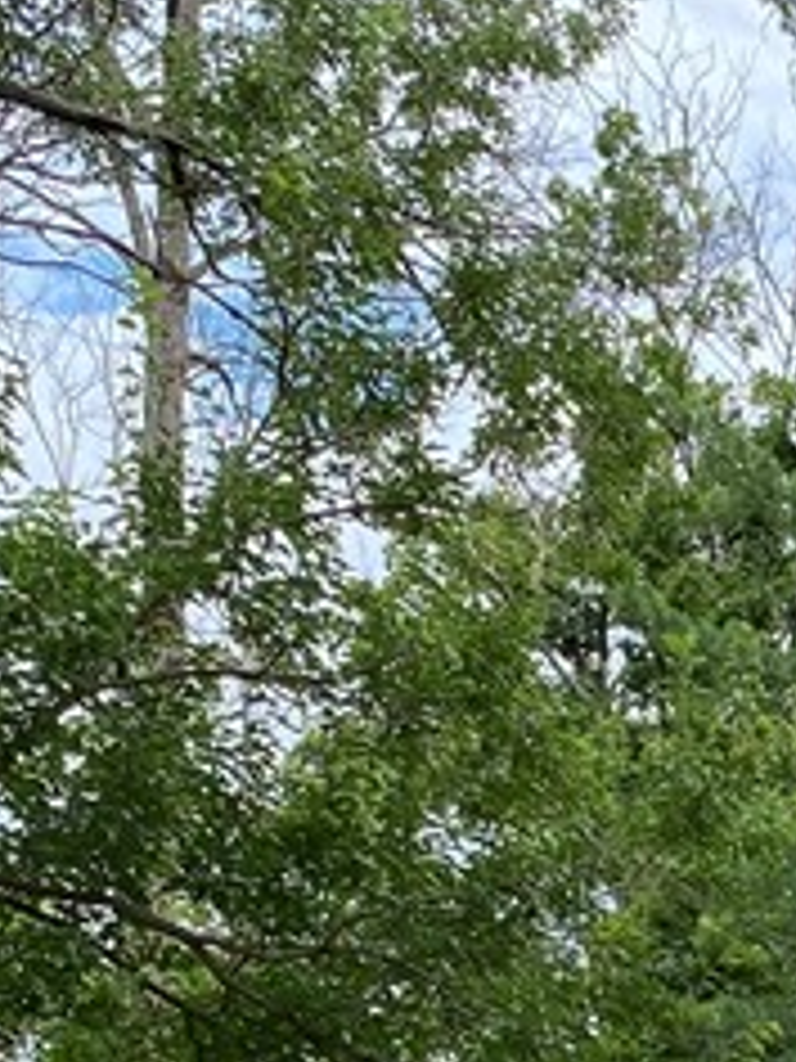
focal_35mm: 113
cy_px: 1598
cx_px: 1358
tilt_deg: +0.5
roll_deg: +0.5
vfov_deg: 16.0
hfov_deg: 12.2
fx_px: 3465
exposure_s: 1/606
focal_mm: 4.25
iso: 32
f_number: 1.8
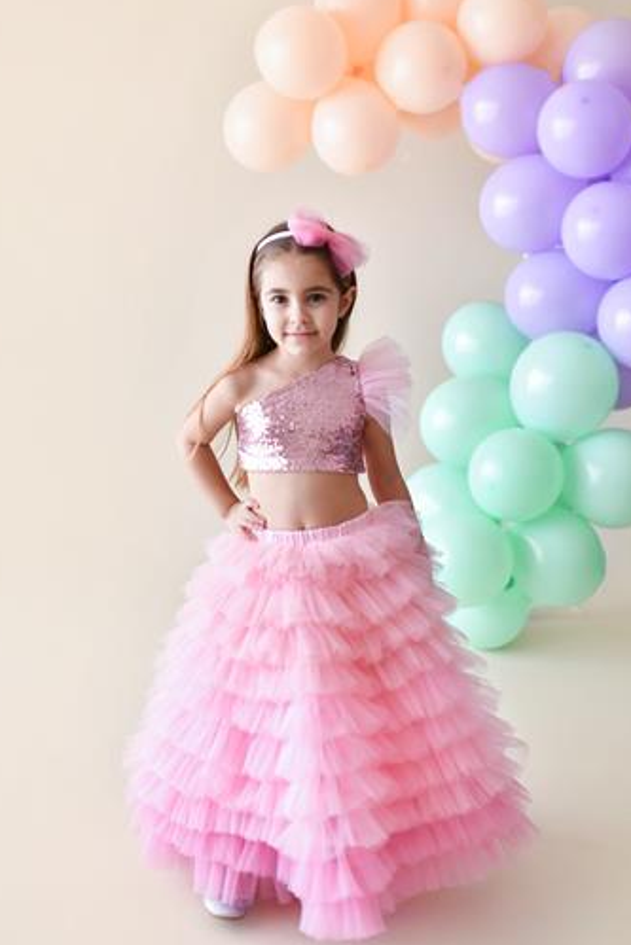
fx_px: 1077
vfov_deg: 47.3
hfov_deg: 32.7
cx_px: 311
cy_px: 423
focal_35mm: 41
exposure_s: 1/320
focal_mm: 35
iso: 250
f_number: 2
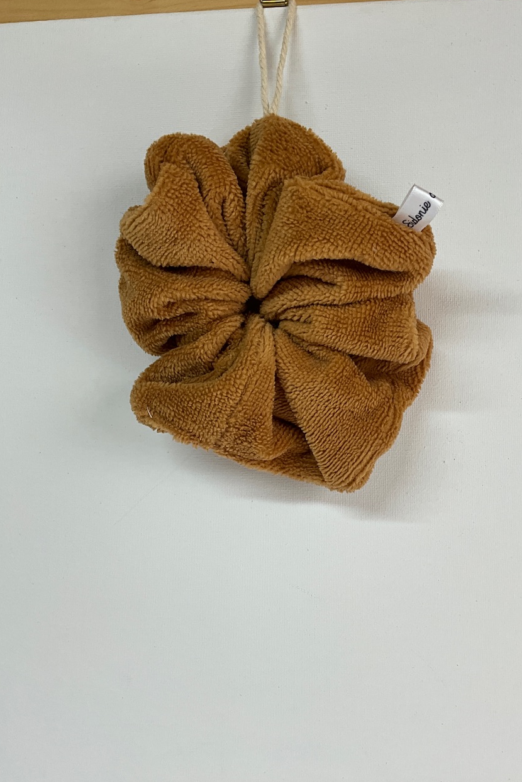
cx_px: 280
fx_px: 674
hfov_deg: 42.3
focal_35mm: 31
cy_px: 384
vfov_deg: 60.3
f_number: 1.8
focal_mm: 3
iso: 32
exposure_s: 1/100
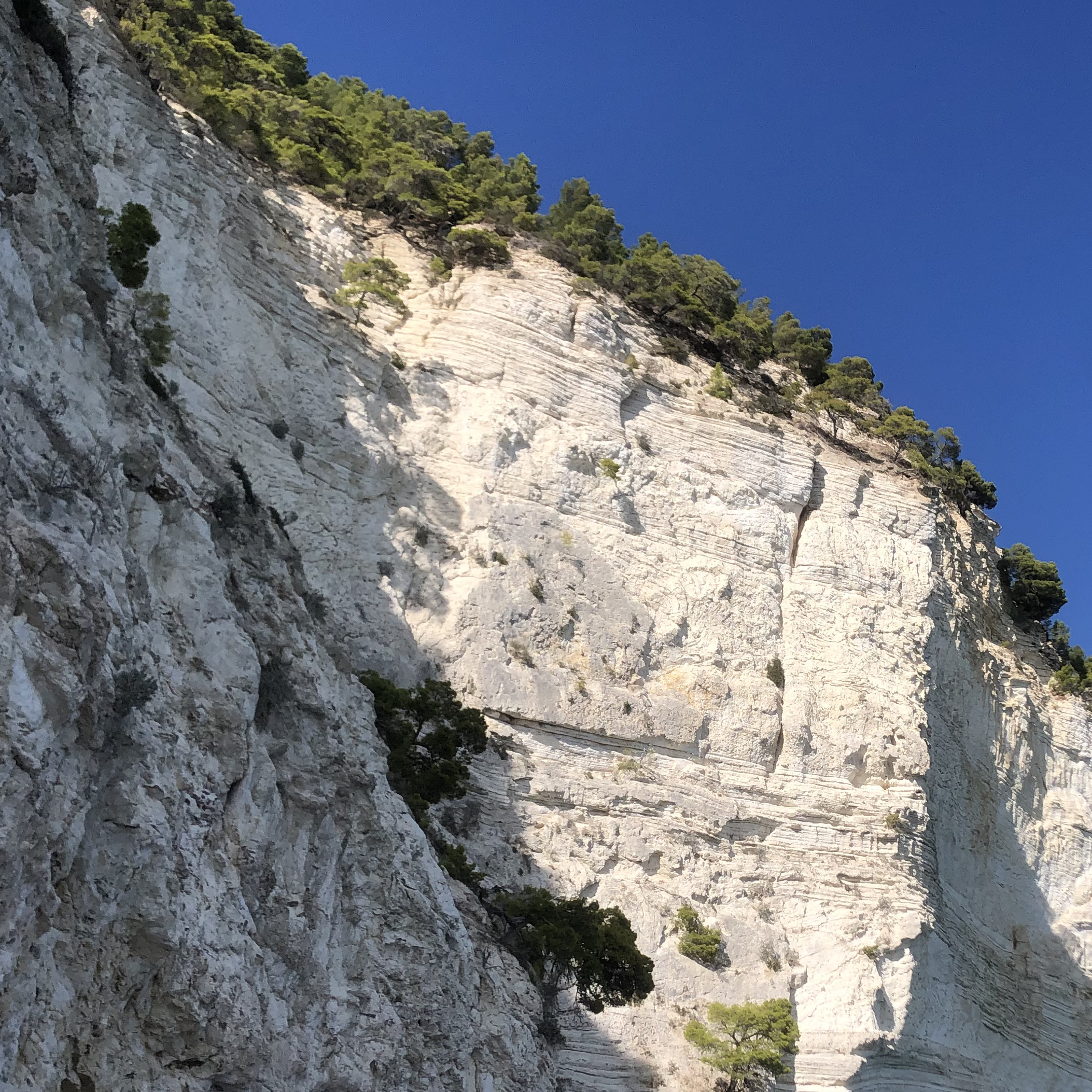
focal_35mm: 47
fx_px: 1677
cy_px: 726
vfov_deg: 35.7
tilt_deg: +17.5
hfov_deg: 35.8
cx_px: 712
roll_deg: +0.9
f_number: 1.8
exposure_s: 1/2667
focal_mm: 4
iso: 20
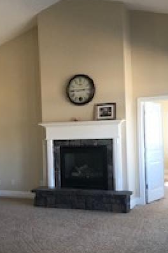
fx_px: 330
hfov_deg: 28.6
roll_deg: +1.6
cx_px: 73
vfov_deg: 41.9
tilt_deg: -0.6
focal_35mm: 47
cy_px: 138
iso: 20
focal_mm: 3.99
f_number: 1.8
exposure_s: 1/30
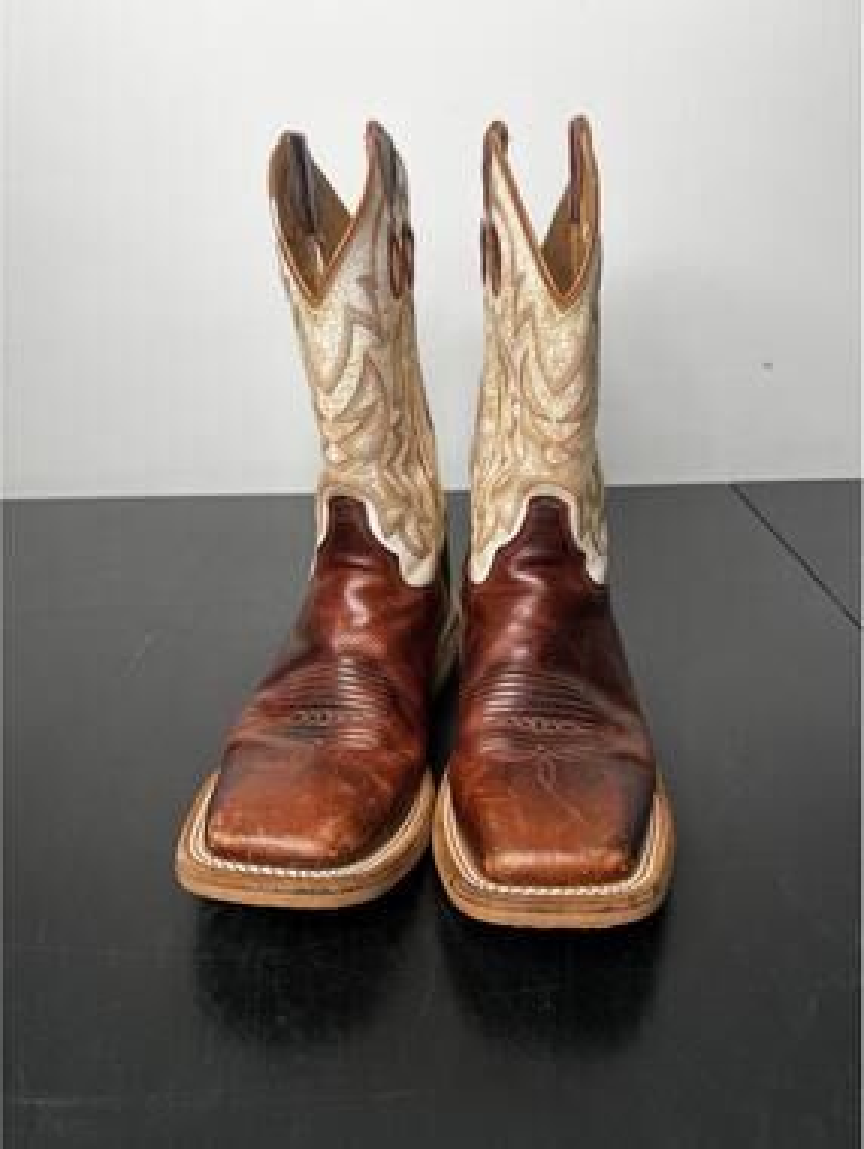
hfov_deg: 53.2
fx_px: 863
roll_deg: +2.5
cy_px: 574
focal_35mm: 26
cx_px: 432
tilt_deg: -23.6
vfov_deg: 67.2
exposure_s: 1/121
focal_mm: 5.7
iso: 64
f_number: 1.5
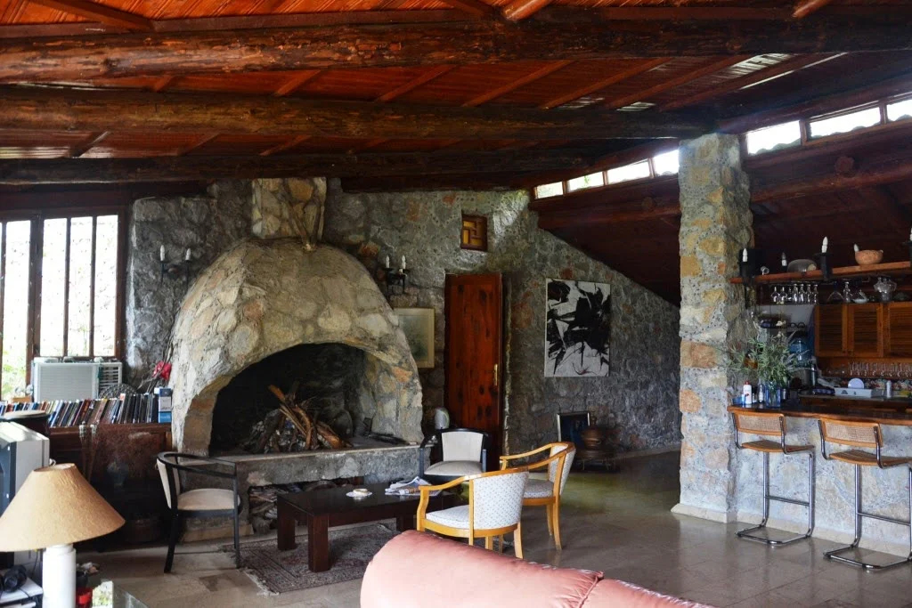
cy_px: 304
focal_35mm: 27
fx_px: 684
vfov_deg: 47.9
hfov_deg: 67.4
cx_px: 456
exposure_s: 1/15
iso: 500
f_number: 3.5
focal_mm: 18
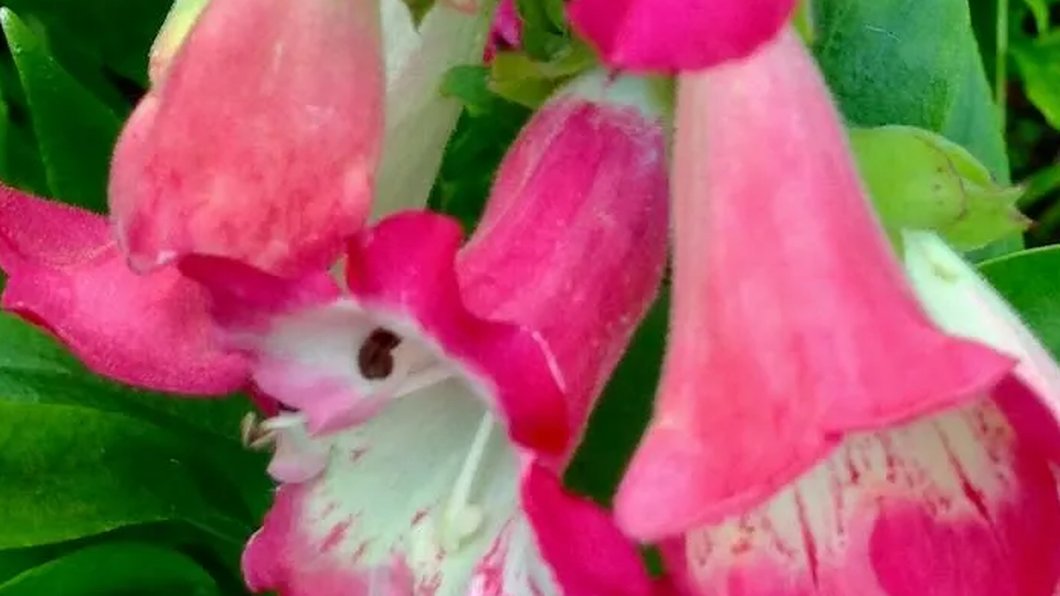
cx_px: 557
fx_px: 1490
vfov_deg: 22.6
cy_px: 337
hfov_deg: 39.2
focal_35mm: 53
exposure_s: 1/278
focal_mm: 4.12
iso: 50
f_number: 2.4
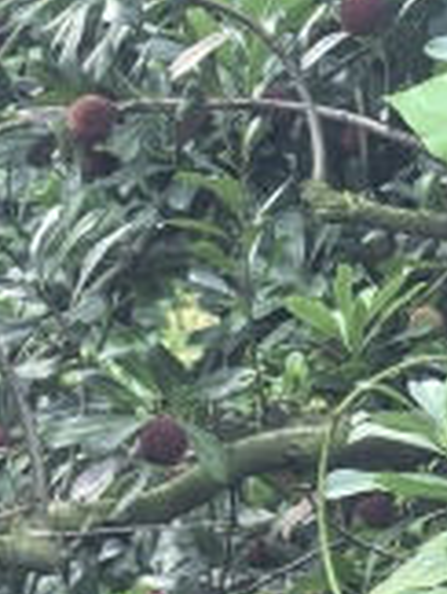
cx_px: 751
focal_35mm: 468
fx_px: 8037
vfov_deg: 4.2
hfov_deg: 3.2
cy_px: -246
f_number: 2.1
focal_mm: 15
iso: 160
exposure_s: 1/50
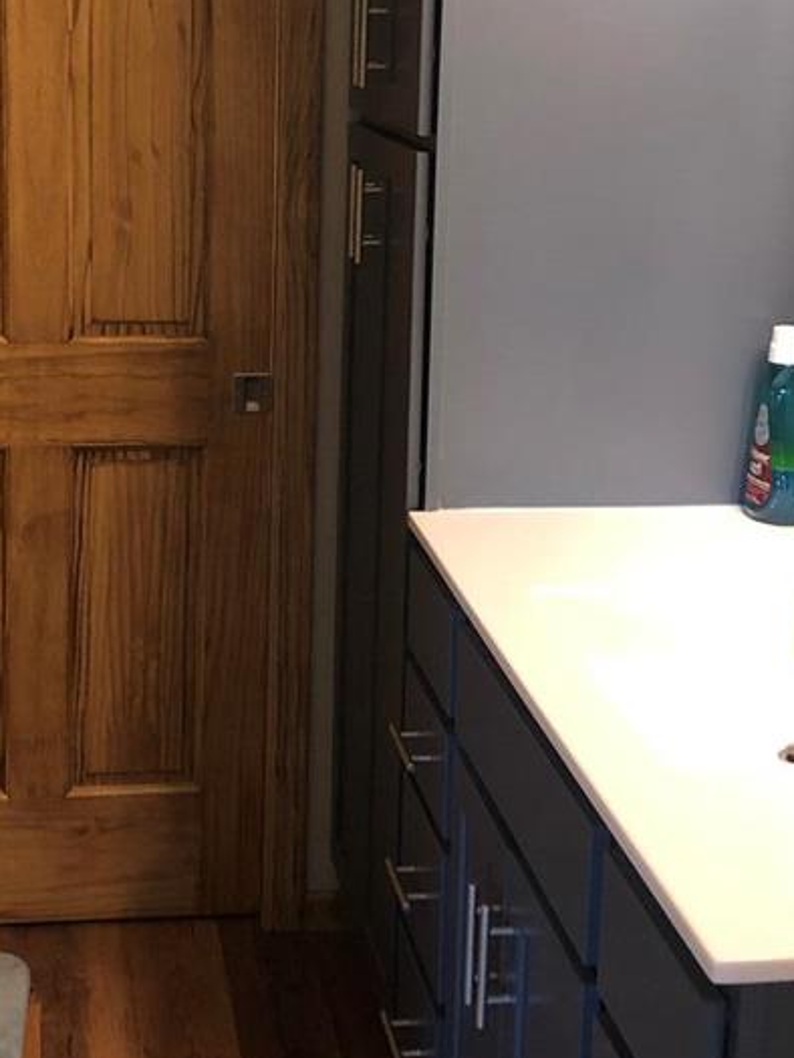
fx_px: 1957
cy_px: 363
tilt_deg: -10.0
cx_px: 292
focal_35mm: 64
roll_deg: -1.6
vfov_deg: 30.1
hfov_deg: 22.9
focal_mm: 3.99
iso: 40
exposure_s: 1/17
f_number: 1.8
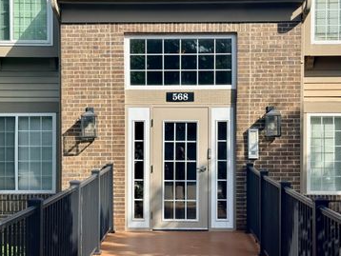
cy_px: 145
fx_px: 660
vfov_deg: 21.9
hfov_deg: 28.9
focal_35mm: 67
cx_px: 165
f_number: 1.78
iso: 80
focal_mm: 6.76
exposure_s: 1/3891
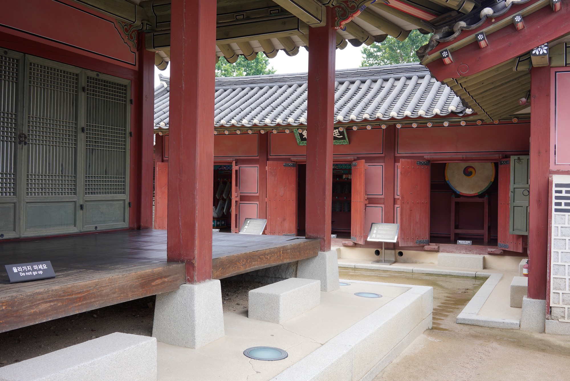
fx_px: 554
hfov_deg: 54.4
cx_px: 285
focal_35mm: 35
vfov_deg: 37.9
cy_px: 190
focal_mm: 35
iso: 200
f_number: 7.1
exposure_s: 1/125
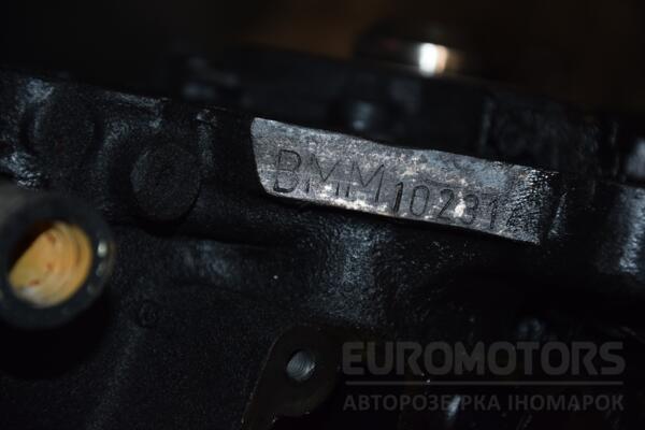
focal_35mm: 158
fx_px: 2822
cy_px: 215
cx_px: 322
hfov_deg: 13.0
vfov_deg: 8.7
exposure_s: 1/60
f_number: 5.6
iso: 800
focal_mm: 105
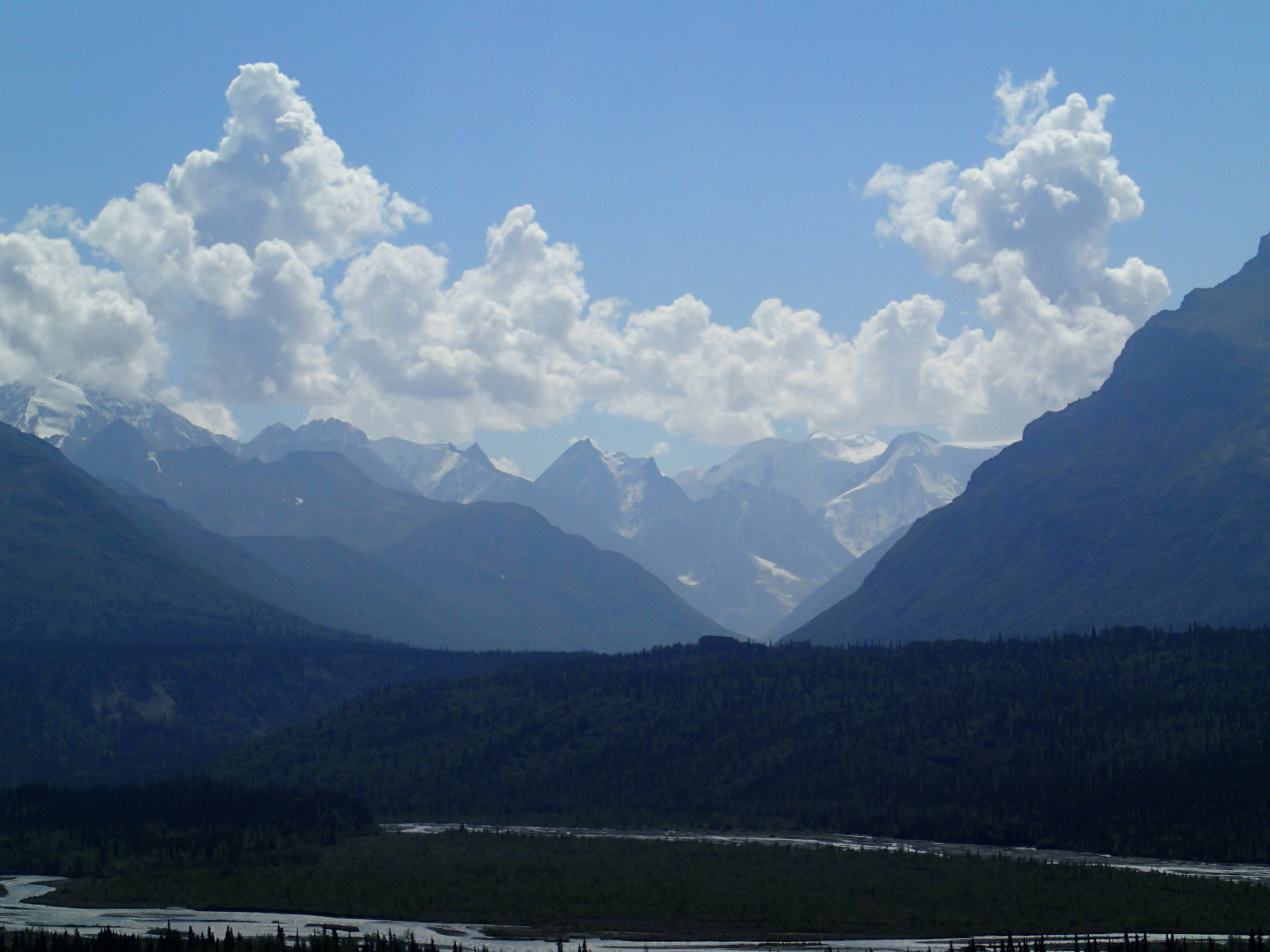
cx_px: 635
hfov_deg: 23.0
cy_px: 476
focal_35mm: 85
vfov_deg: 17.4
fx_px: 3119
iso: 100
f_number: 18
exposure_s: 1/200
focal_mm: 15.41
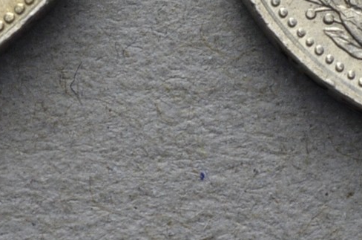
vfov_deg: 3.3
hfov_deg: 5.0
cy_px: -155
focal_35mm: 417
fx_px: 4179
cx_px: 133
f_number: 14
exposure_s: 1/250
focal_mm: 55
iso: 400
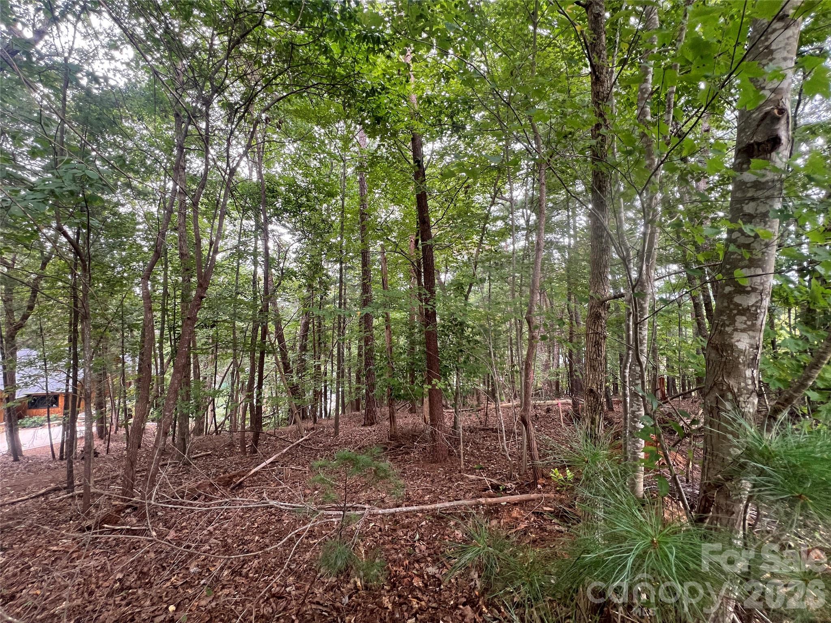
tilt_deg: +0.6
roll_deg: +0.6
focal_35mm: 13
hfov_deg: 106.2
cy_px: 312
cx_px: 416
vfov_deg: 89.9
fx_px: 312
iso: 125
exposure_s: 1/99
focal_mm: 1.57
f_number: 1.8
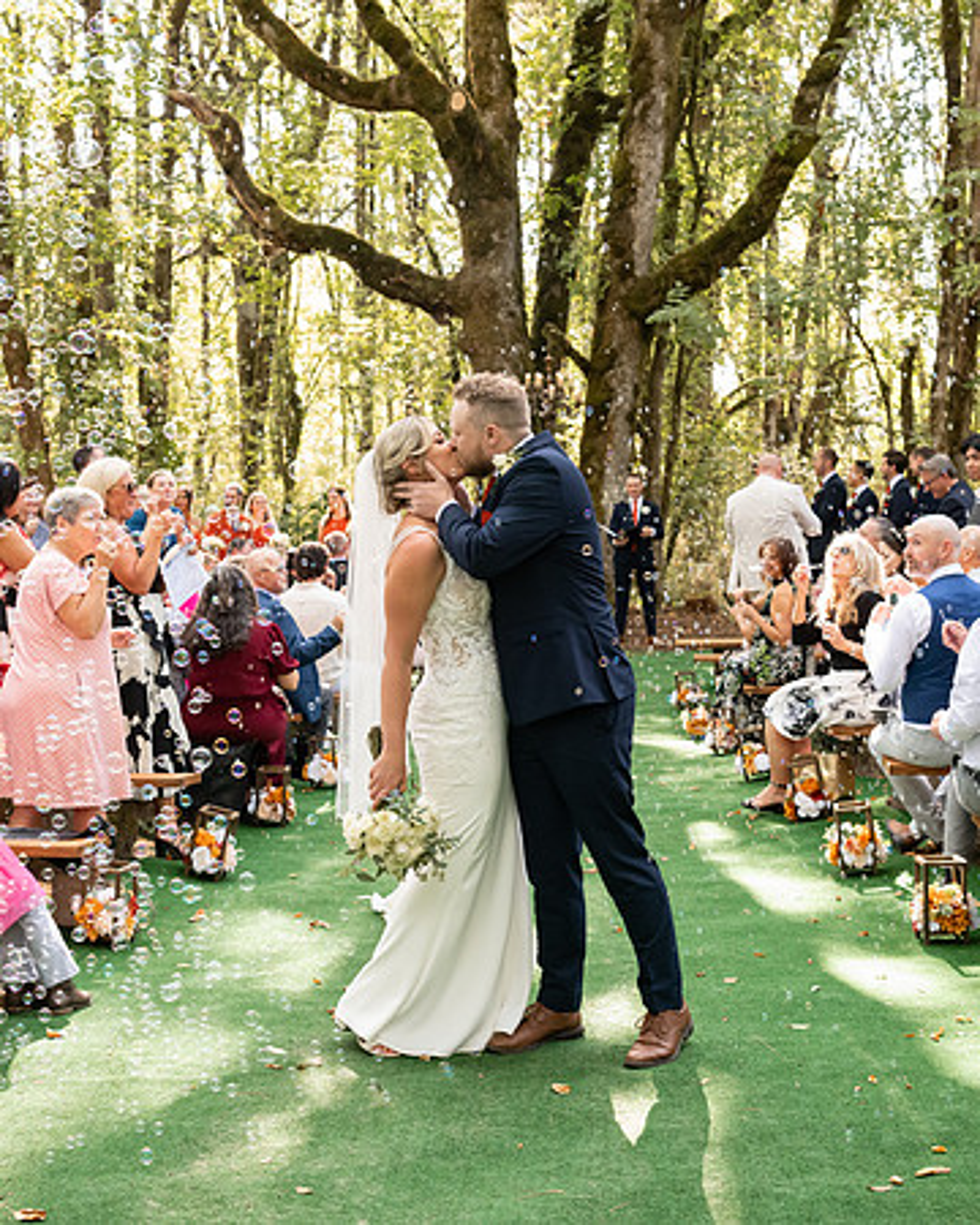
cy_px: 611
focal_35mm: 50
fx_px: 1815
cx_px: 479
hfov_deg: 30.2
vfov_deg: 37.3
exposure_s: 1/400
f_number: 4
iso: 2500
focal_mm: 35
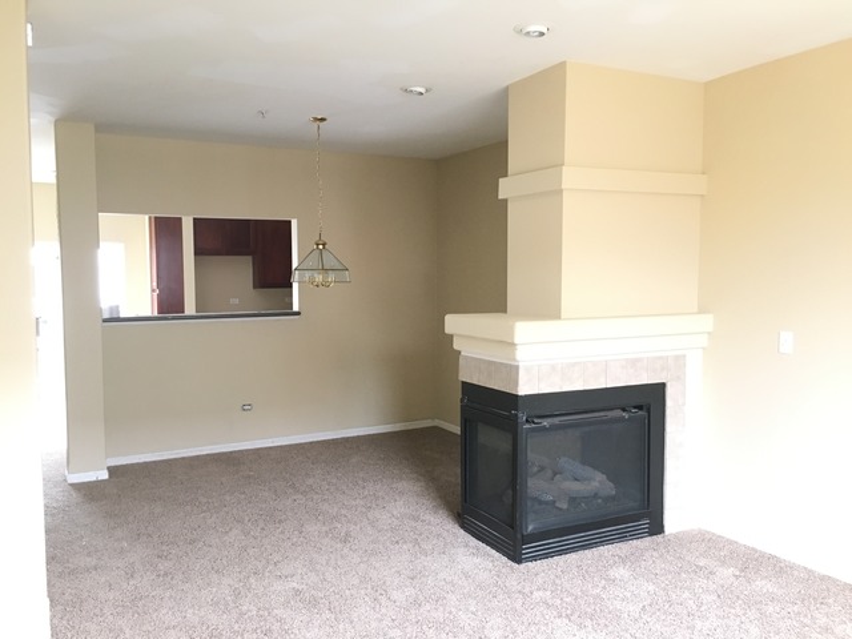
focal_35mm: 29
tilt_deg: -3.7
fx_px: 714
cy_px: 320
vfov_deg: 48.2
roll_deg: -0.1
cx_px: 426
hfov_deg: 61.7
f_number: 2.2
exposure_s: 1/24
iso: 200
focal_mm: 4.15
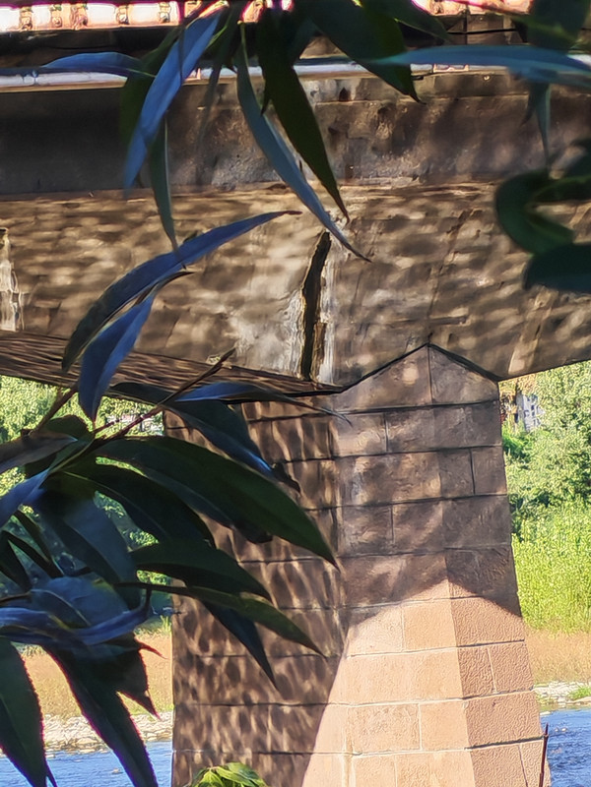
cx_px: 296
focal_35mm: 351
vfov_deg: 5.6
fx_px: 7990
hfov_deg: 4.2
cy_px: 394
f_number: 2.4
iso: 50
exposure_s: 1/380
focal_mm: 8.67
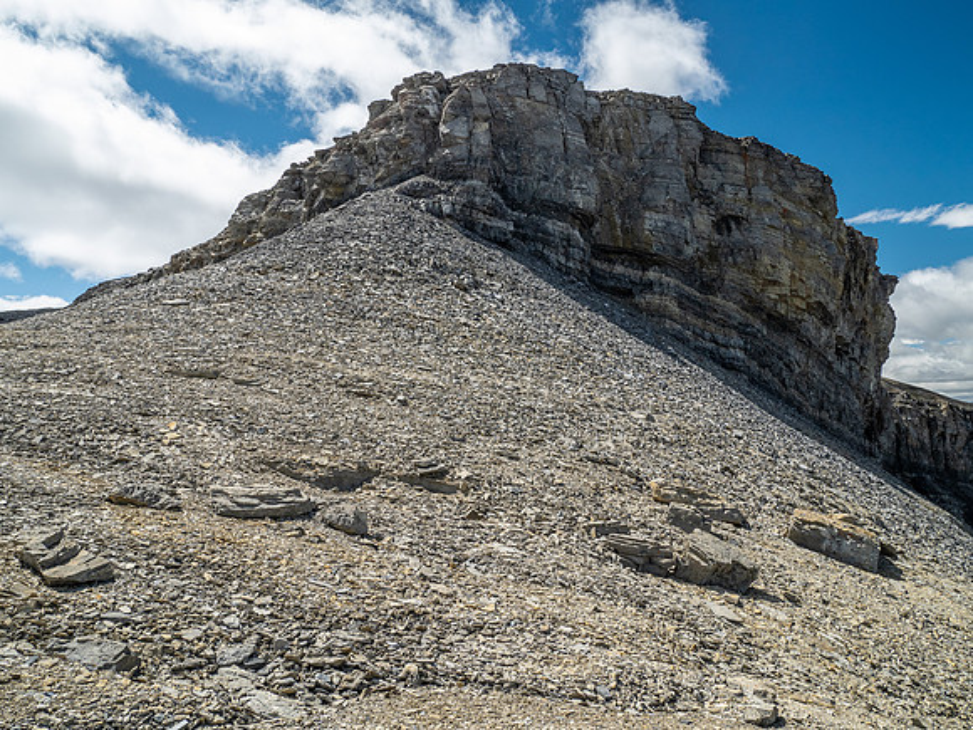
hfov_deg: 71.6
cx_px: 486
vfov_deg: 56.8
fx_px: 675
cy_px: 365
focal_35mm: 24
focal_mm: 12
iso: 200
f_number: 8
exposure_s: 1/200
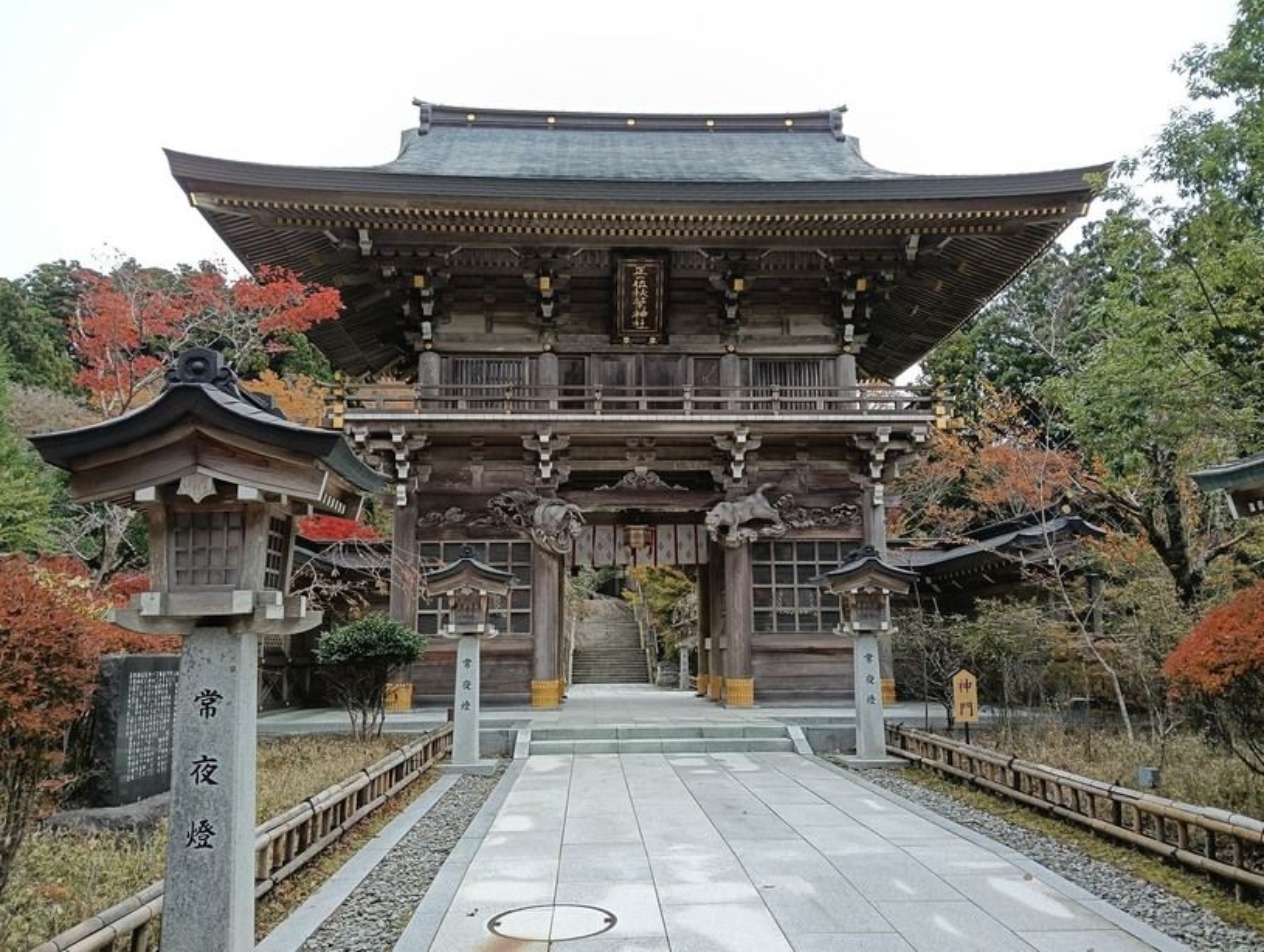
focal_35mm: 27
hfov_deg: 65.2
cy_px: 476
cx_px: 632
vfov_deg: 51.5
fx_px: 988
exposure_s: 1/122
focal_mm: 3.98
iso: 50
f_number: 1.8
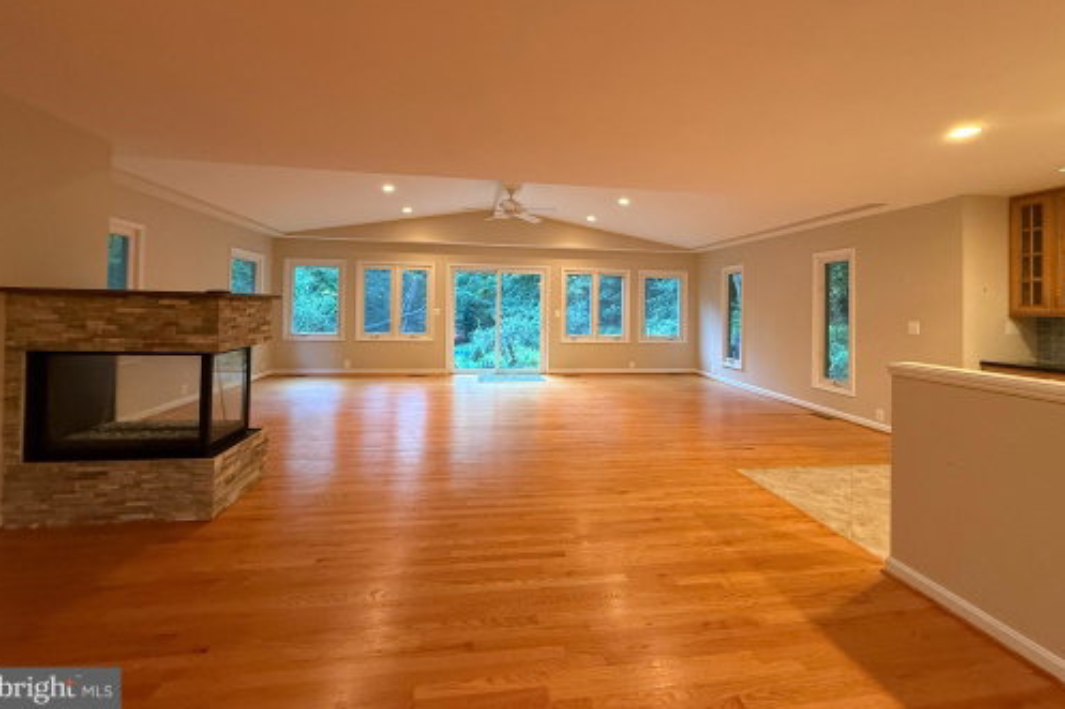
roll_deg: -1.3
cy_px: 300
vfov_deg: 76.8
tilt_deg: +1.2
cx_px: 536
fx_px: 444
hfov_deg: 100.4
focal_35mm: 15
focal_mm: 2.22
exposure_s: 1/60
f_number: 2.2
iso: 400
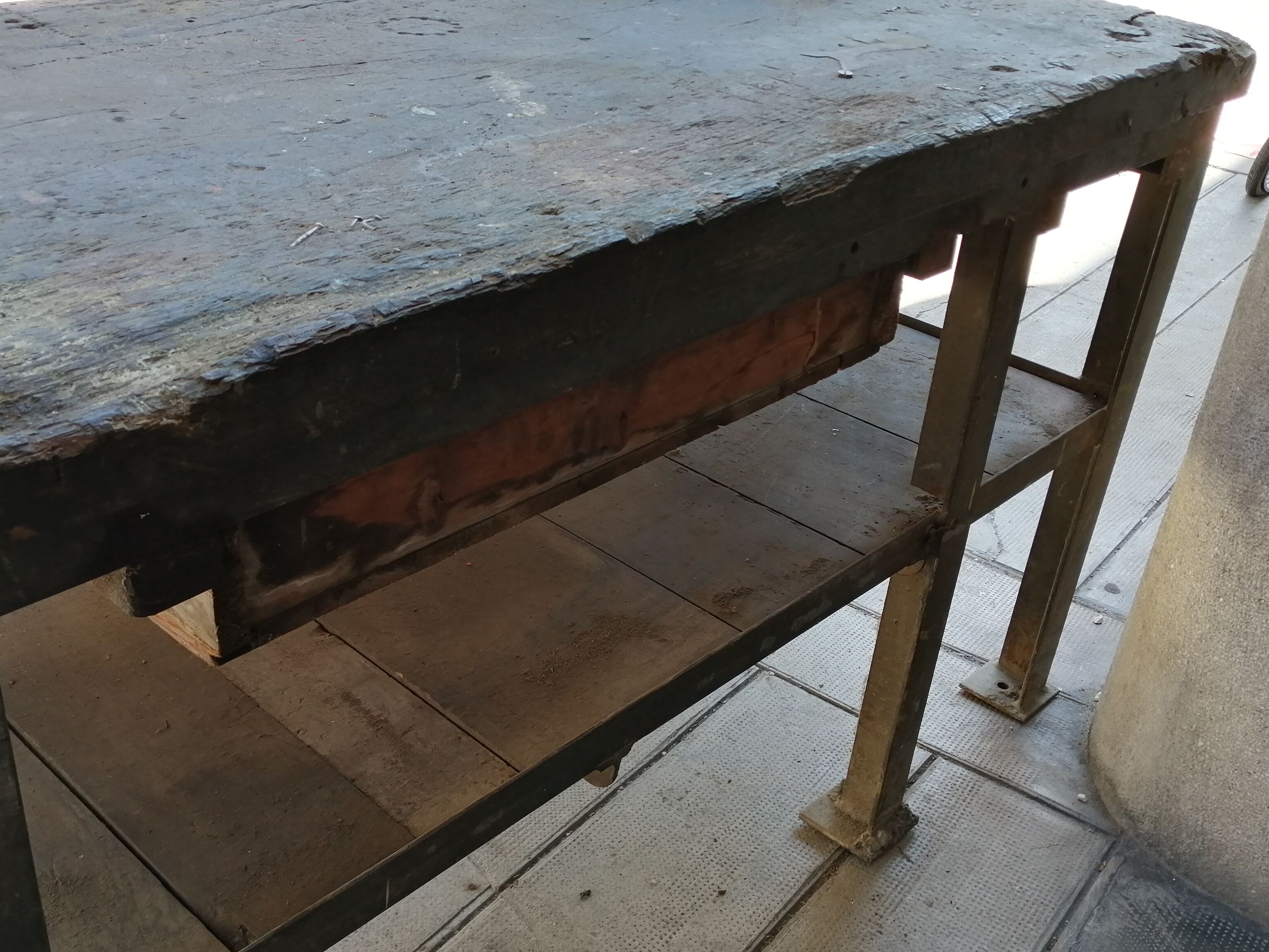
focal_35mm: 35
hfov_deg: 52.5
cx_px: 570
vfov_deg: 40.6
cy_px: 536
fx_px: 1283
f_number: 1.8
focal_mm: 3.62
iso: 50
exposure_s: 1/154
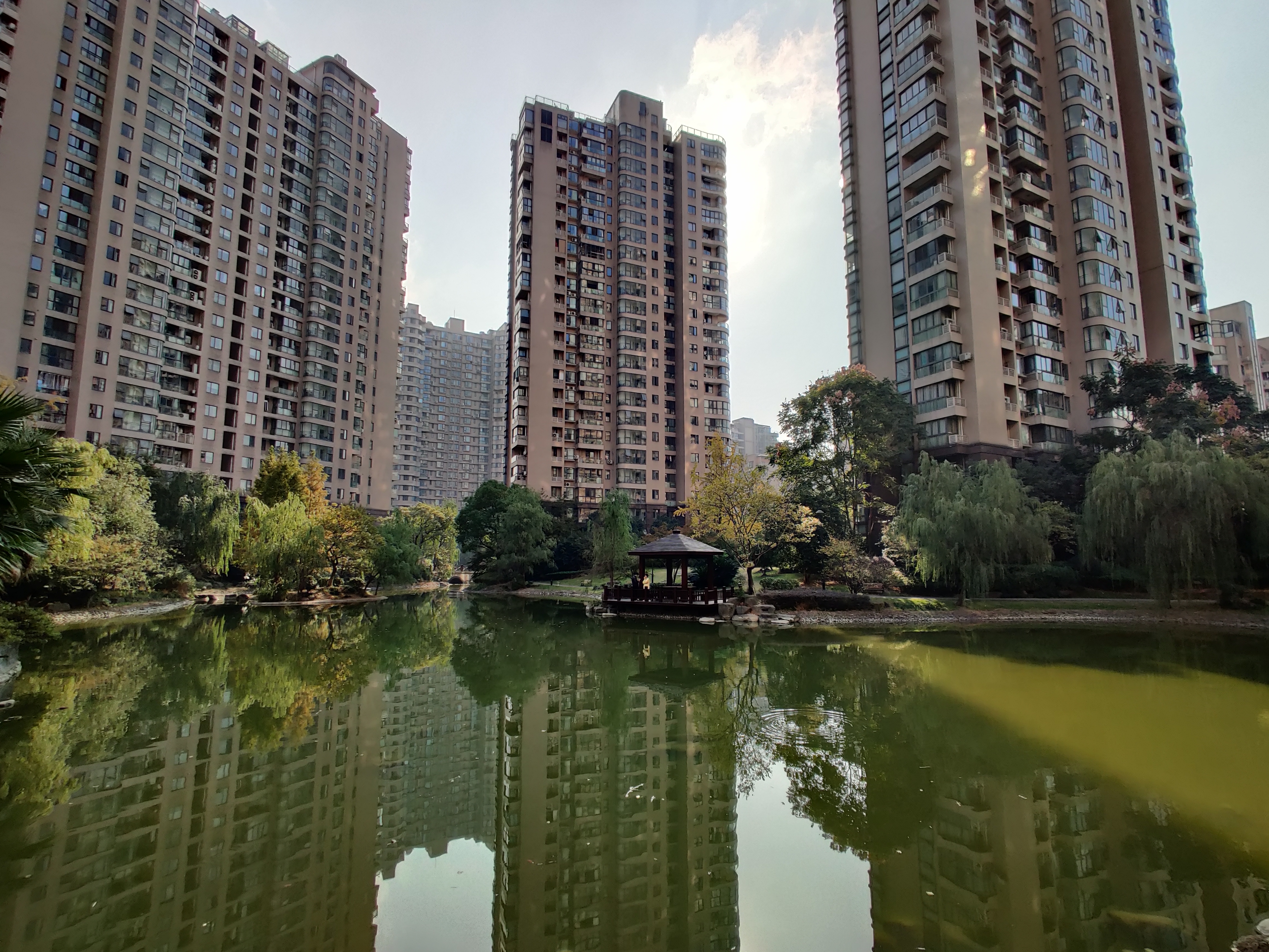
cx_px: 634
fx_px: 477
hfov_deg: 106.2
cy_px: 476
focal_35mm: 13
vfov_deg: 89.9
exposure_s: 1/262
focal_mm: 2.25
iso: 100
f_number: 2.2
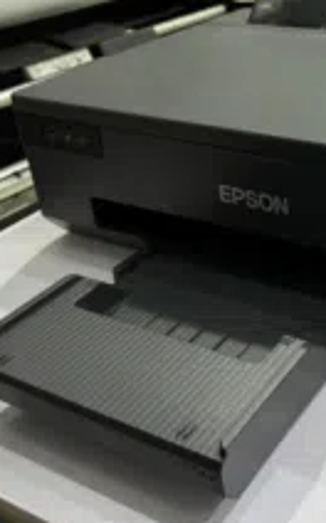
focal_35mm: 48
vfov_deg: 41.6
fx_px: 684
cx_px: 336
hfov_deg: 25.3
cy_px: 195
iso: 125
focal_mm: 6.76
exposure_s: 1/100
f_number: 1.78
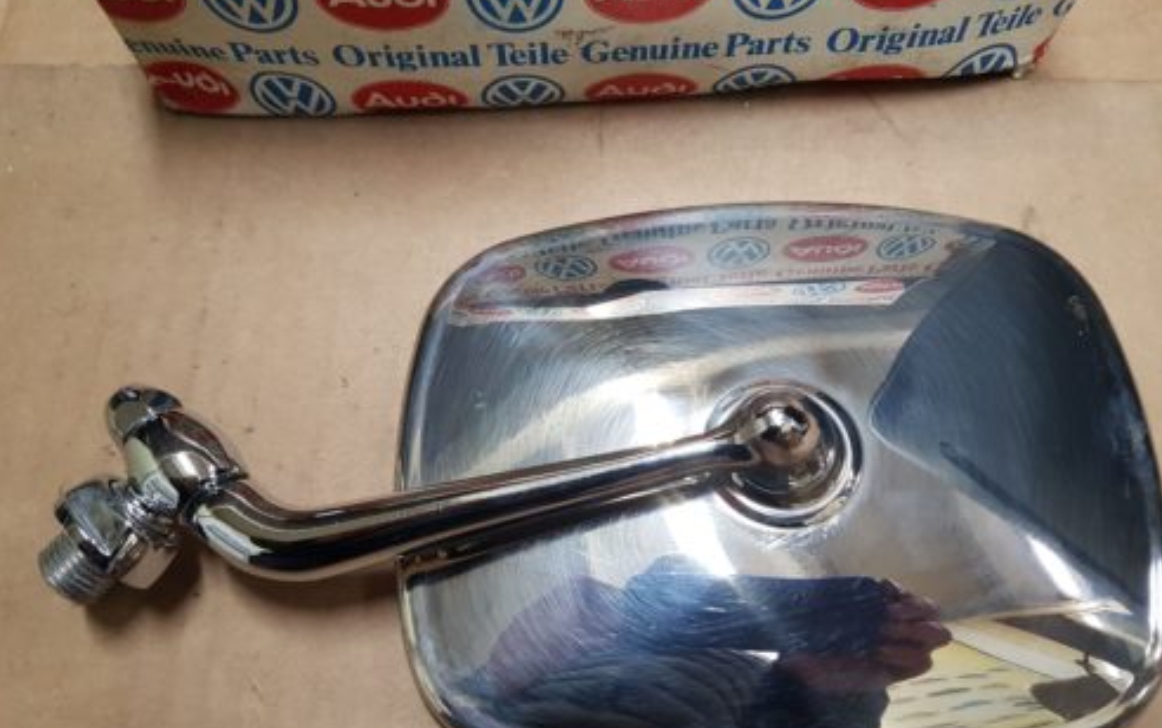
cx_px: 586
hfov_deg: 66.4
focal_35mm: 28
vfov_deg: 44.5
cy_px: 412
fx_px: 887
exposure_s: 1/25
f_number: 1.7
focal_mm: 4.2
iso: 160
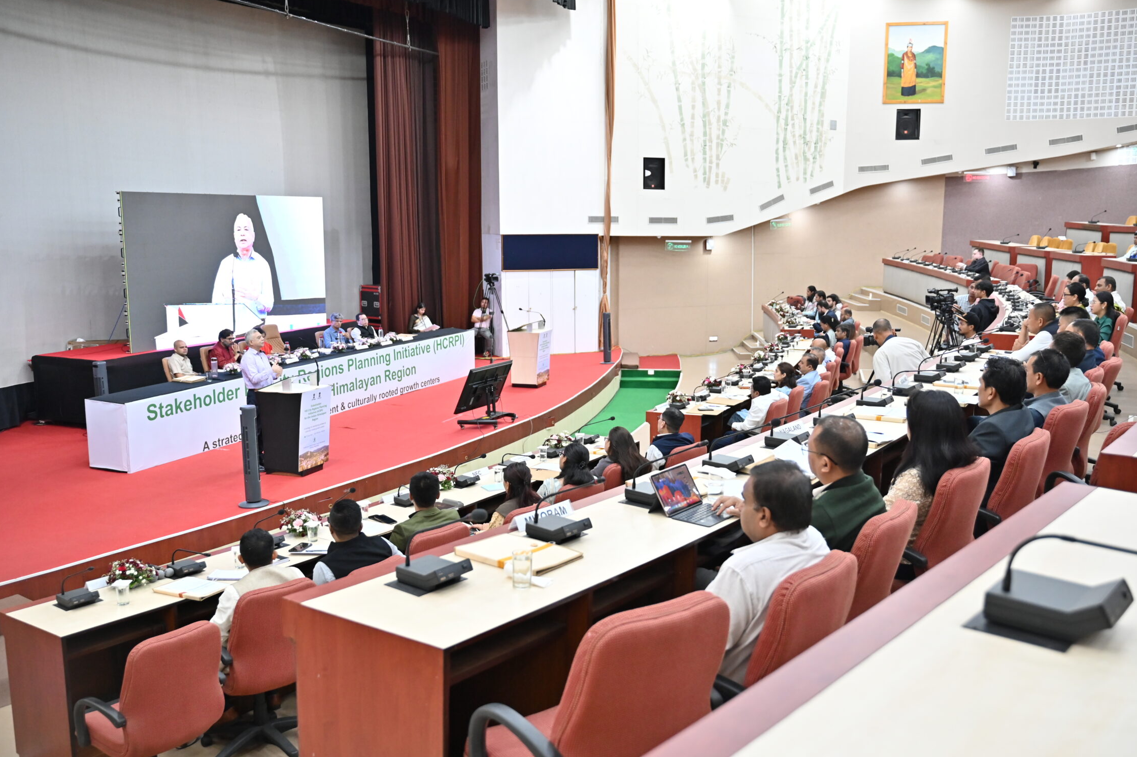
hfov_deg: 58.7
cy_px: 393
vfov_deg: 41.0
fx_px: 1010
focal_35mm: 32
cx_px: 607
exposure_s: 1/125
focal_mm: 28
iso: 2000
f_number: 2.8
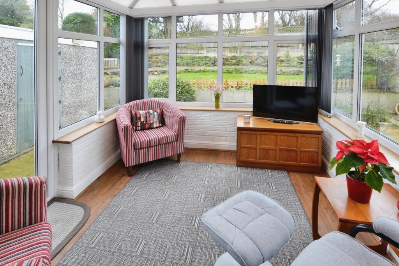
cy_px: 133
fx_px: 183
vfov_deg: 72.1
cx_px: 200
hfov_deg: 95.0
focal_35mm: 16
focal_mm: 11
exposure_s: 1/80
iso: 400
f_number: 4.5
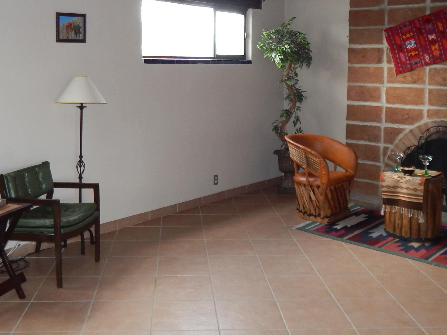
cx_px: 200
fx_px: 542
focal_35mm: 42
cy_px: 80
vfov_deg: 33.6
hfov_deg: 44.7
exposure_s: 1/30
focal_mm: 4
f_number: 3
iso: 200
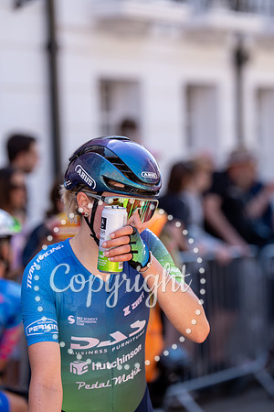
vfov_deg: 14.3
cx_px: 137
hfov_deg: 9.5
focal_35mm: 144
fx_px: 1644
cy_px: 206
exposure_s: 1/400
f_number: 3.5
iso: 100
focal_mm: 144
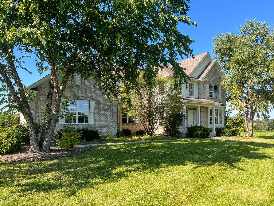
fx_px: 206
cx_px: 137
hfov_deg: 67.3
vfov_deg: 53.1
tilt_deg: +5.2
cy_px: 103
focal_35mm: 26
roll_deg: -0.6
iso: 50
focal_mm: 5.7
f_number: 1.5
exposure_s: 1/1159
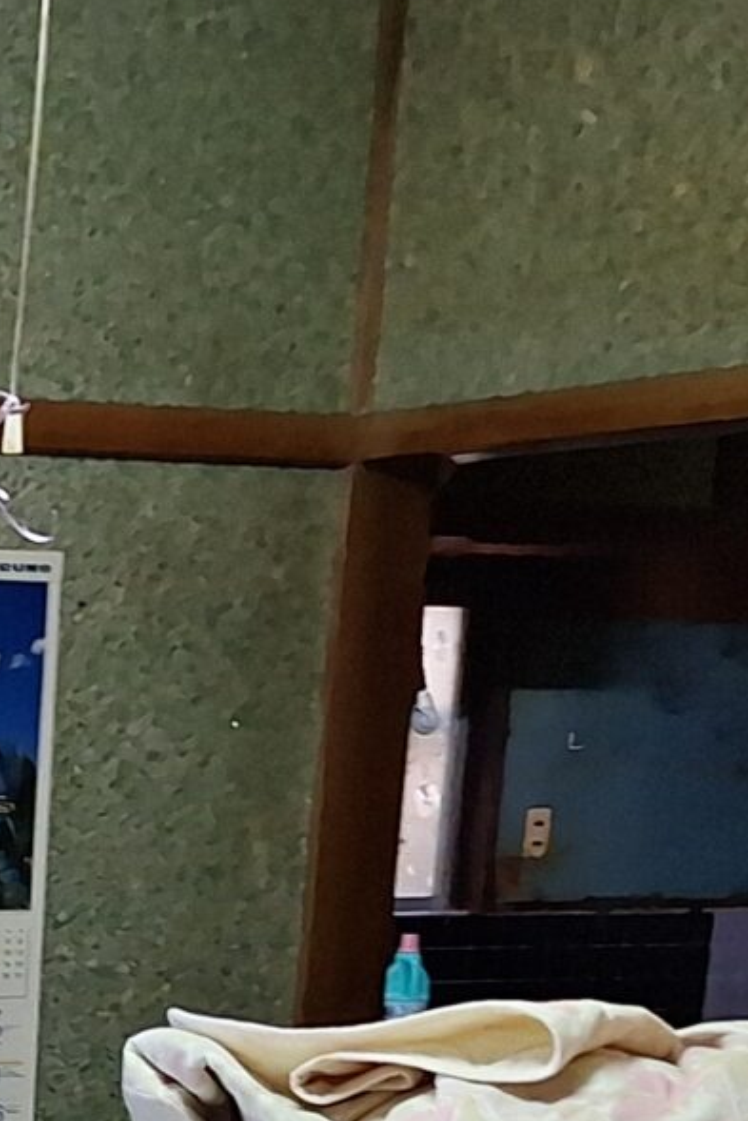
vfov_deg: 18.1
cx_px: -822
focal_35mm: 104
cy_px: 1523
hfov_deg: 11.6
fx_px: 3239
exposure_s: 1/60
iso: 50
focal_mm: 5.54
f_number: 1.8
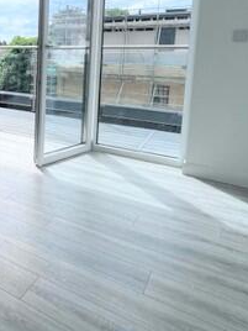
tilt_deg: -6.8
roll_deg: +0.2
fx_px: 296
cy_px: 84
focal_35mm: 31
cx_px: -63
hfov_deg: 34.4
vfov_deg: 55.6
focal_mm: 1.57
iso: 32
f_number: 1.8
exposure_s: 1/978
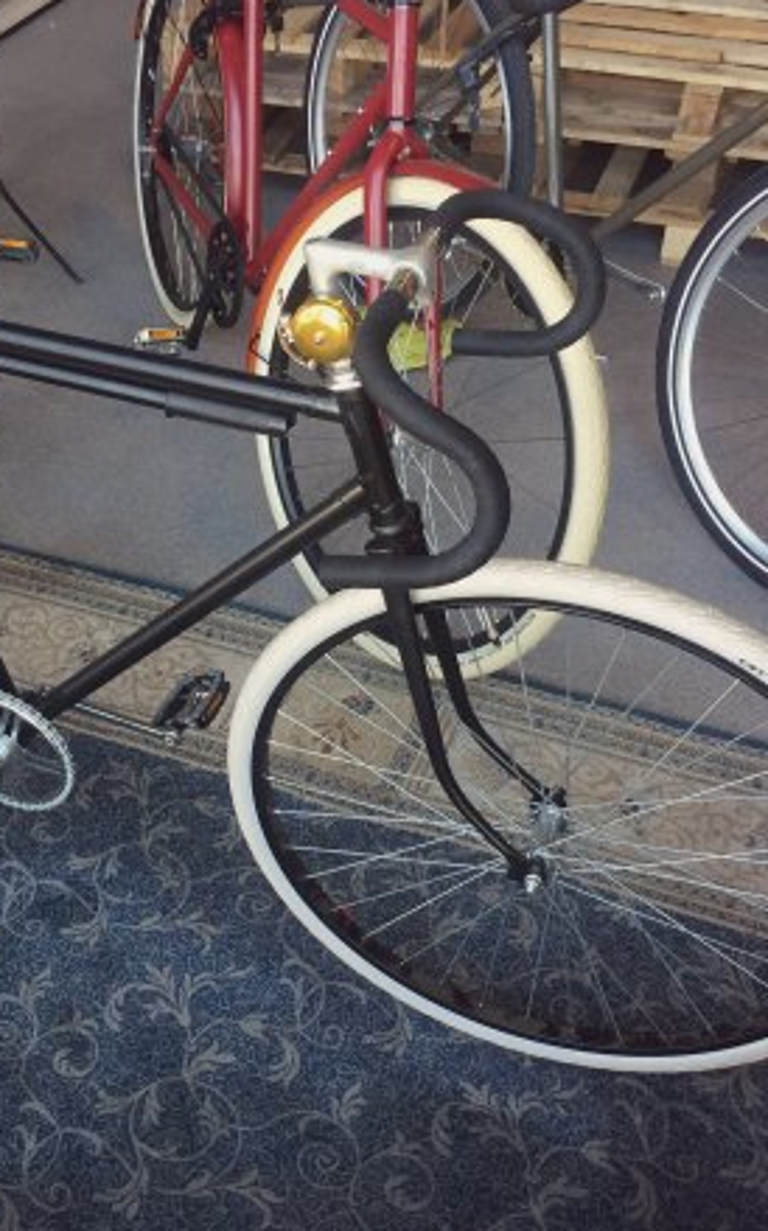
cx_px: 219
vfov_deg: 47.2
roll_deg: +3.4
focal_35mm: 42
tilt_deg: -40.7
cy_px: 625
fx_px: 1408
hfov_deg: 30.1
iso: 64
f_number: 2.2
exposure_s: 1/33
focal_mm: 4.15
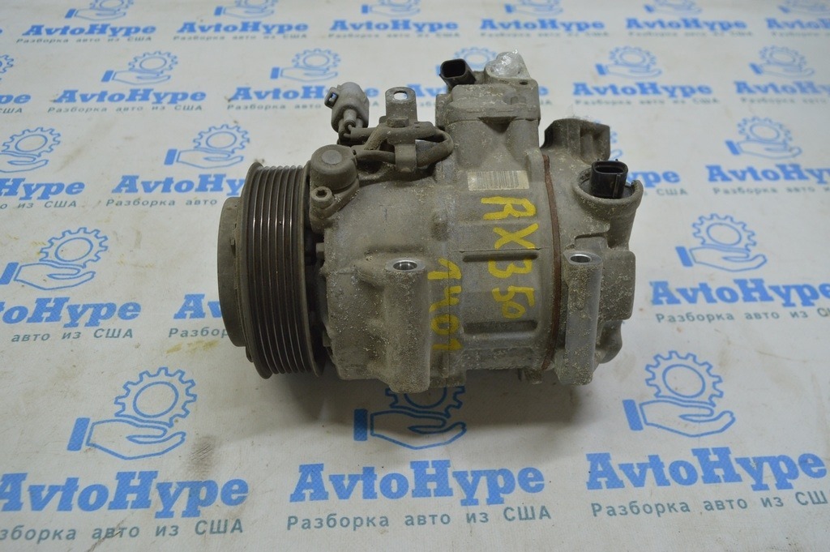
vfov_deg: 41.6
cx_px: 415
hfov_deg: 59.5
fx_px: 726
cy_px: 276
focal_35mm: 32
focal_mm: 21
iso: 400
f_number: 5.6
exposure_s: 1/40
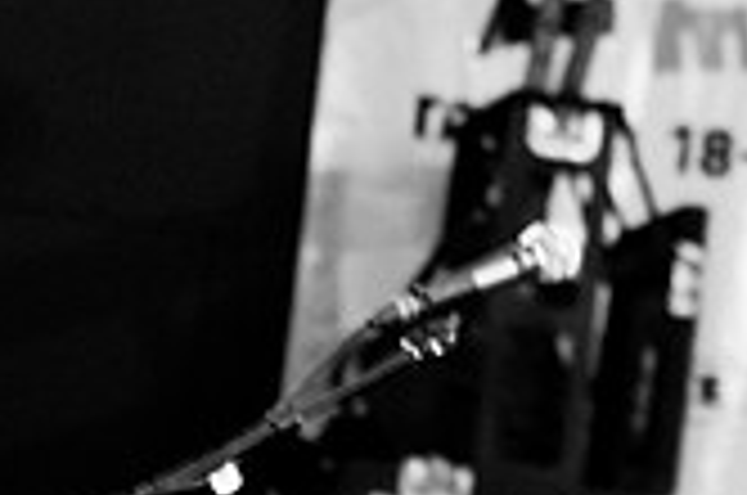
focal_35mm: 366
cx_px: 742
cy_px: 164
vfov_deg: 3.7
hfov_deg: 5.6
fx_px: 7580
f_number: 2.8
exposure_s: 1/60
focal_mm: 70
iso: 1000
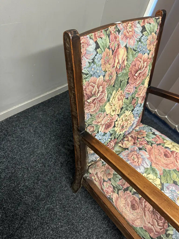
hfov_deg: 56.8
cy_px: 120
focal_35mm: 24
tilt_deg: -50.9
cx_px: 90
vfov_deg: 71.6
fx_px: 165
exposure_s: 1/50
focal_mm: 6.86
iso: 320
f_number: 1.78
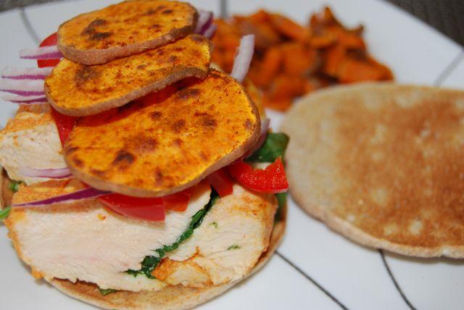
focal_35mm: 52
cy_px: 155
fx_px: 677
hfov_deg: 37.8
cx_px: 232
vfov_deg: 25.8
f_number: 4.8
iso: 200
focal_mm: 35
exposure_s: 1/60
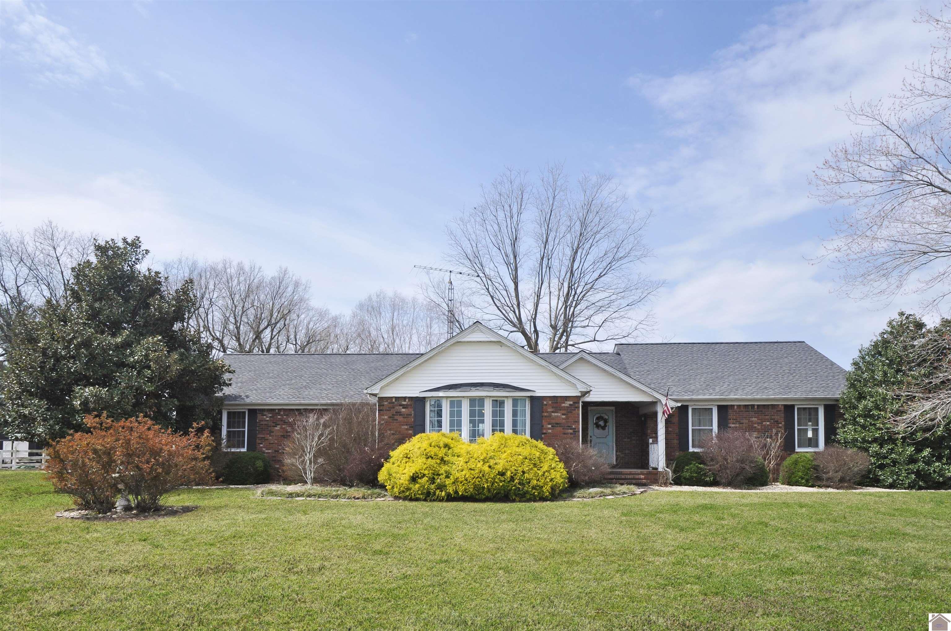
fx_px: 594
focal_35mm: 22
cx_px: 476
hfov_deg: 77.4
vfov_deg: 56.0
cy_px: 316
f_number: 9
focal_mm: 15
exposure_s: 1/320
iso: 200
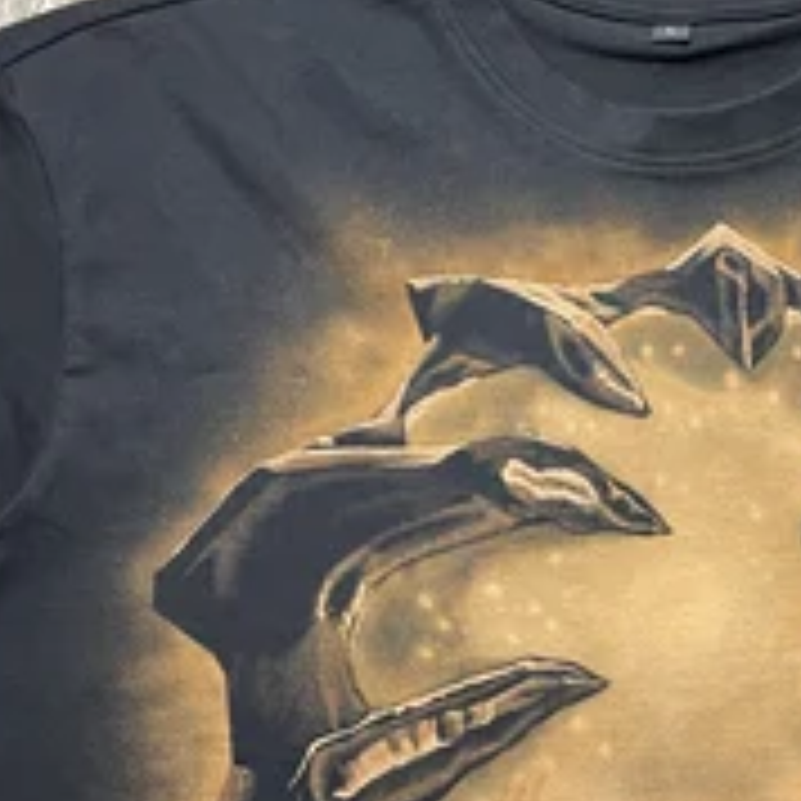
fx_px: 1806
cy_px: 790
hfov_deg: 24.6
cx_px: 652
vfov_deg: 24.0
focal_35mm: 69
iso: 200
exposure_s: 1/50
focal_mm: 4.2
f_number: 1.6
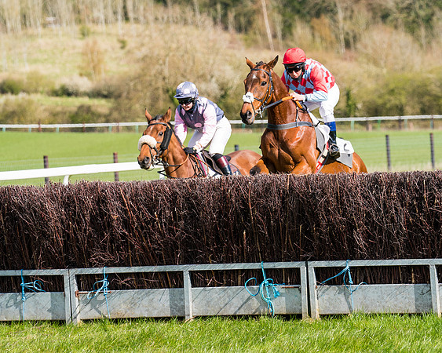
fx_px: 2966
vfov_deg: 6.8
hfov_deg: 8.5
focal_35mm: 227
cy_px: 162
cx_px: 248
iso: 400
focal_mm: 144
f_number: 4.5
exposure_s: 1/2000
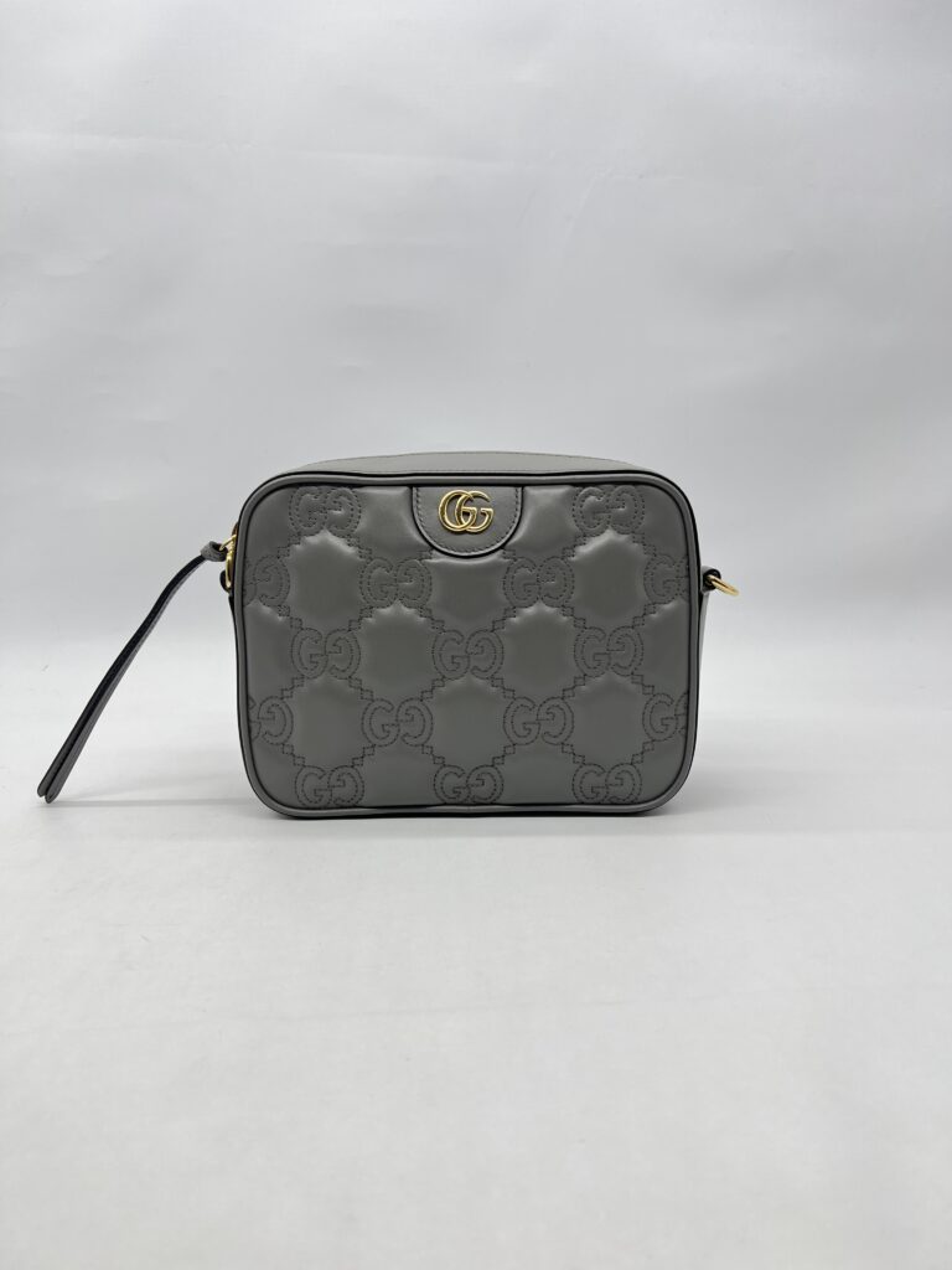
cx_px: 476
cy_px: 635
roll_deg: +0.7
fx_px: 953
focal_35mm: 26
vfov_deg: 67.3
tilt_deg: -9.9
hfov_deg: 53.1
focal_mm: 5.7
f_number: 1.5
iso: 32
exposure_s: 1/138
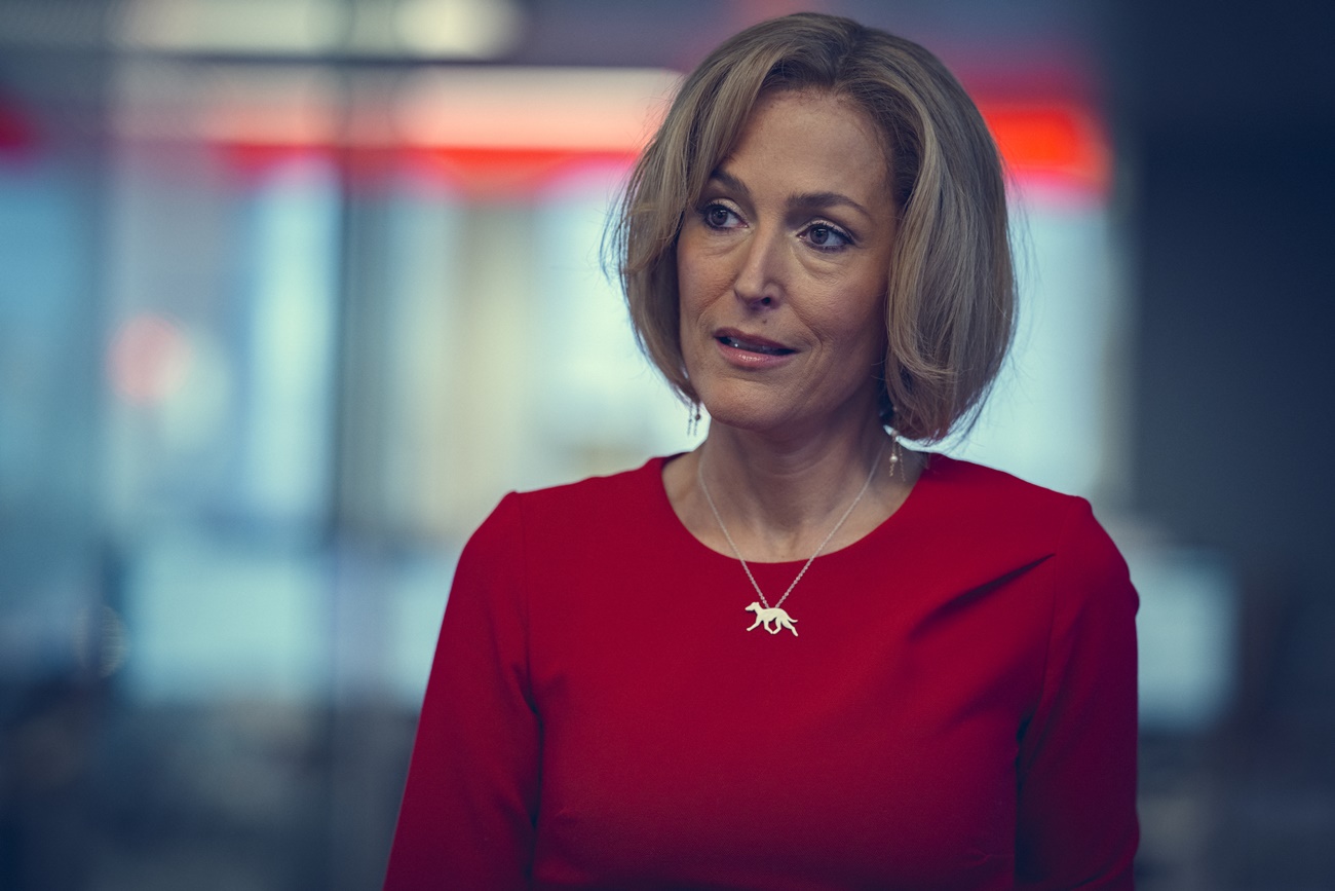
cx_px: 668
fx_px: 5006
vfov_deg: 10.2
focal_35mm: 135
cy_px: 446
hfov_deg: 15.2
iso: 800
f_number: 2.2
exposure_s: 1/500
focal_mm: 135
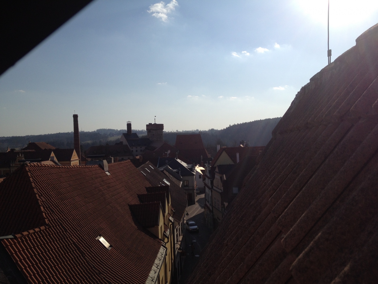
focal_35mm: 35
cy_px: 142
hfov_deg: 52.6
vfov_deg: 40.7
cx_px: 189
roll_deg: +2.4
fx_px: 382
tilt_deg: -2.9
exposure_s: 1/4608
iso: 50
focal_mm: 4.28
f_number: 2.4
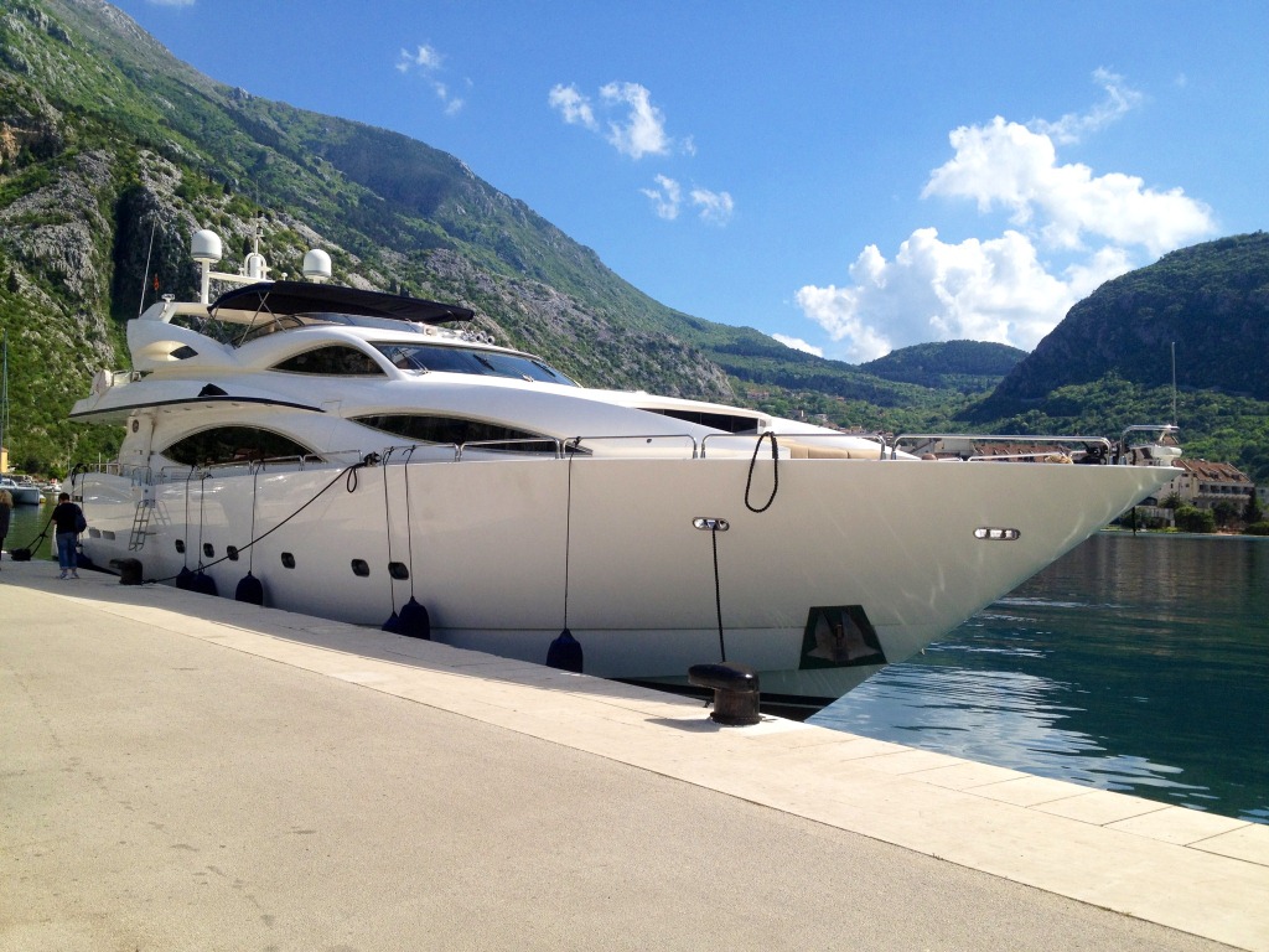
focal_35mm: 35
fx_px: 1283
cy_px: 476
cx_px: 634
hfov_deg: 52.6
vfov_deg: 40.7
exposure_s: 1/2045
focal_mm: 4.28
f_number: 2.4
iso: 64
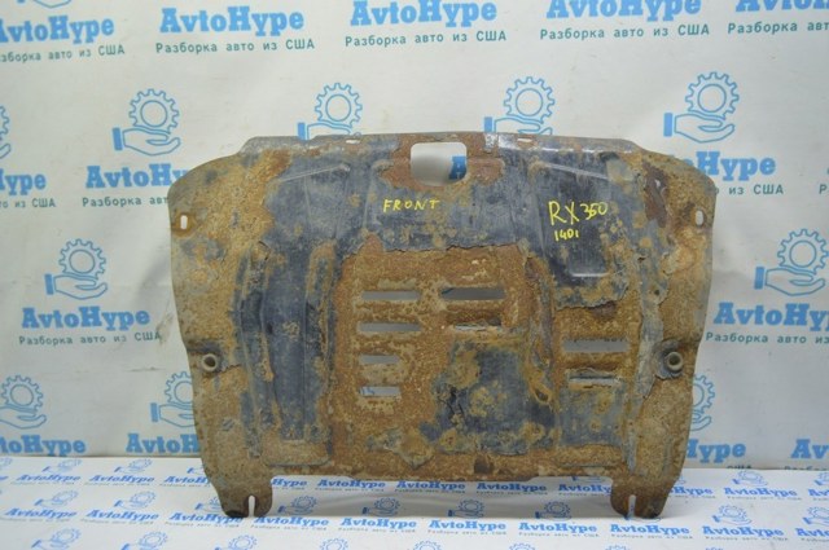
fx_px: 621
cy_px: 275
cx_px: 414
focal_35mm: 27
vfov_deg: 47.8
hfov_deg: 67.4
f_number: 3.5
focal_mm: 18
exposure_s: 1/40
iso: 400
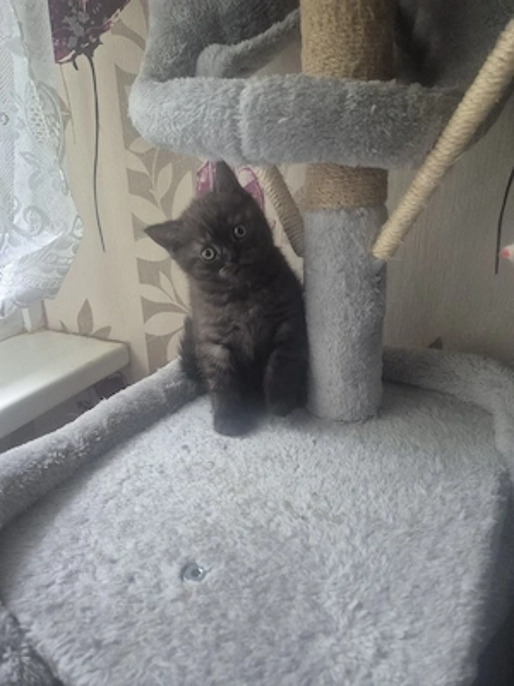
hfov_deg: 58.9
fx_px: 455
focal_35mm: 23
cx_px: 257
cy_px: 343
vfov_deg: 73.9
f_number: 1.8
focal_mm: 5.4
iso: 640
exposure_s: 1/100
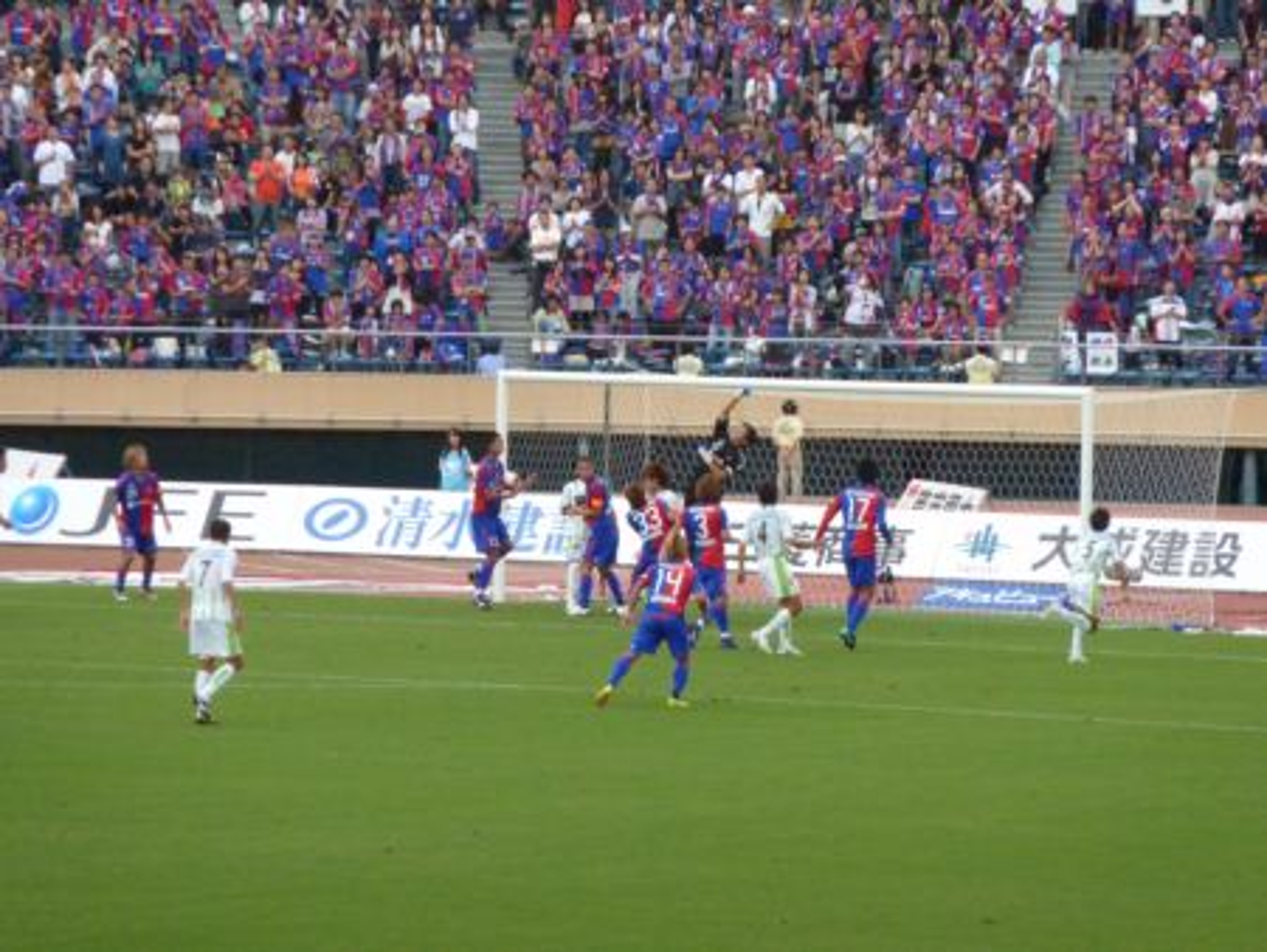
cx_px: 634
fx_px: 10986
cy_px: 476
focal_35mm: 300
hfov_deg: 6.6
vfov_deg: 5.0
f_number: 4.9
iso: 500
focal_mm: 49.2
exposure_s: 1/500
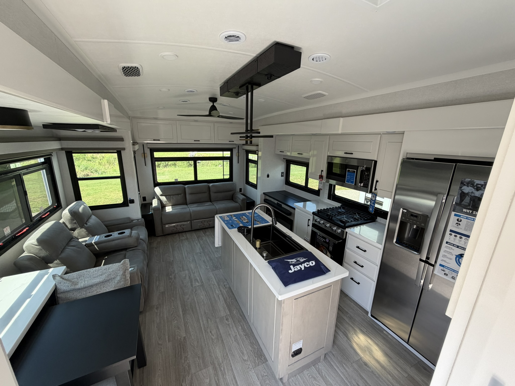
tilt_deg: -14.0
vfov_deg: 85.7
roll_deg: -0.1
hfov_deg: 102.1
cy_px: 193
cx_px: 258
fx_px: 208
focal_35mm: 14
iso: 100
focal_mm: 2.22
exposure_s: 1/121
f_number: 2.2
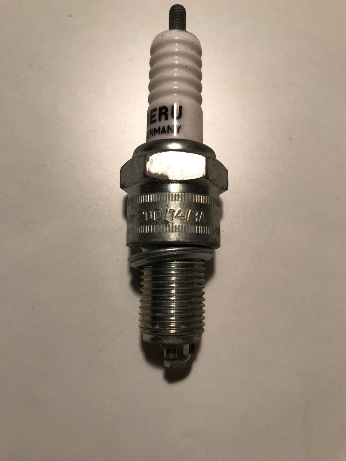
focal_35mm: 28
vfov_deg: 63.4
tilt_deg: -81.5
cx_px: 173
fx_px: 373
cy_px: 230
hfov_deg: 49.7
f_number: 1.8
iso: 25
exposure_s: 1/100
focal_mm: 3.99
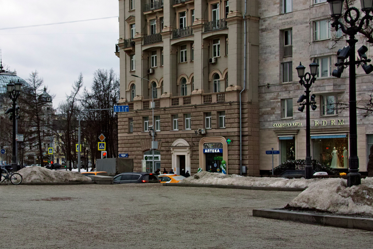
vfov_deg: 19.2
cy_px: 149
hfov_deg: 28.4
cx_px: 144
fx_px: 734
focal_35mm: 71
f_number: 5.6
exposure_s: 1/80
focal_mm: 29
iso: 100
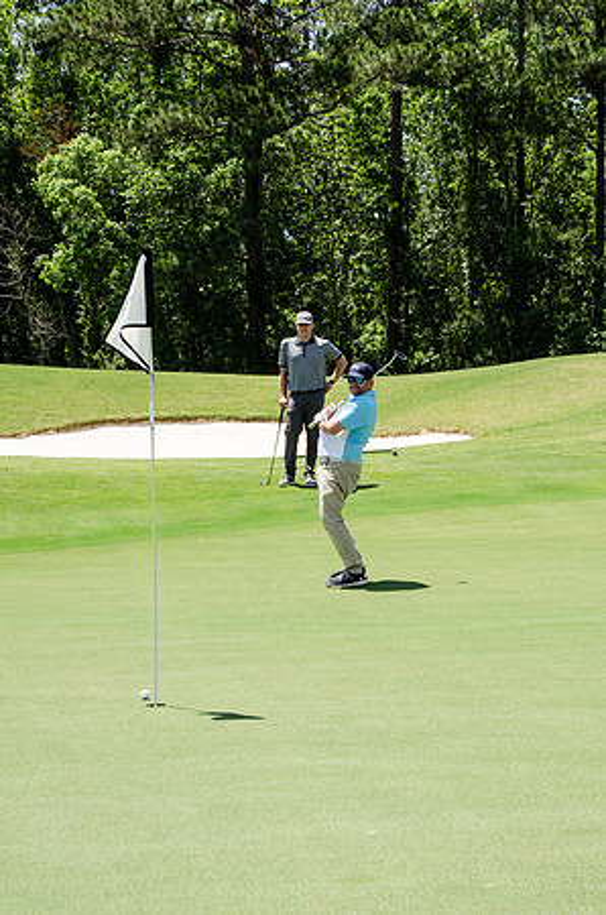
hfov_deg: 17.4
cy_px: 458
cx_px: 303
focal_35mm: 78
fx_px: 1979
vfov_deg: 26.0
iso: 400
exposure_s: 1/500
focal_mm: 52
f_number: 11
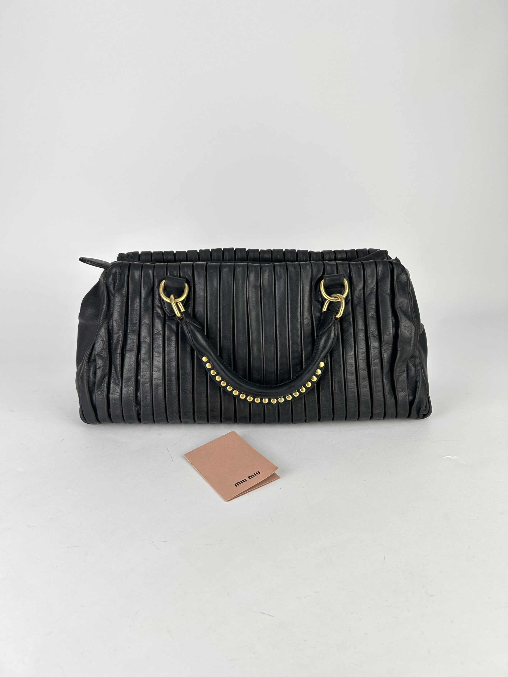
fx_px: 509
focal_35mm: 26
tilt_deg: -20.4
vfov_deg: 67.3
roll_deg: -0.3
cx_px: 254
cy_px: 338
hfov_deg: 53.1
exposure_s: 1/164
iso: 40
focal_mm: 5.7
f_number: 1.5
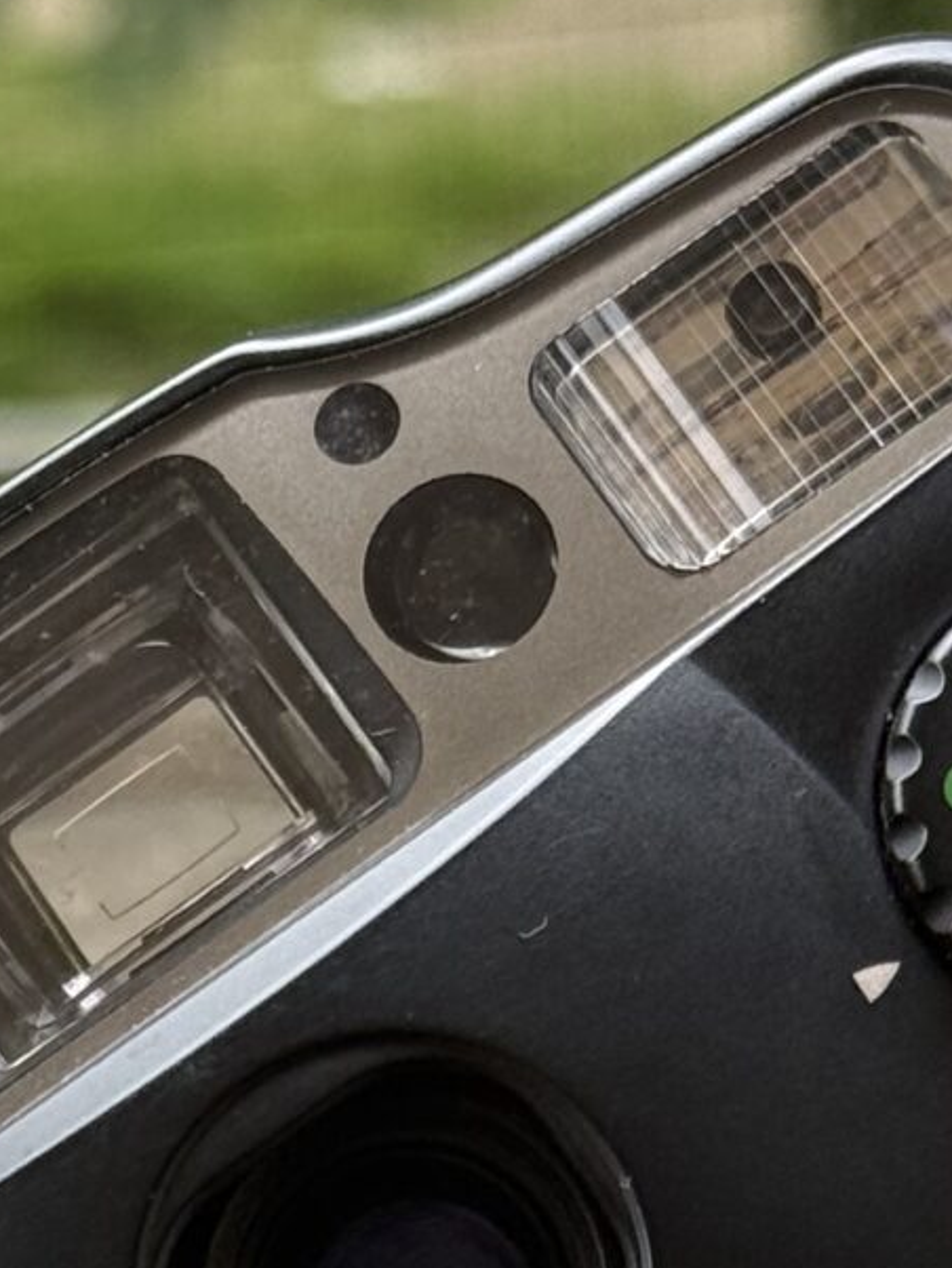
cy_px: 1249
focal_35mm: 204
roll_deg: +2.5
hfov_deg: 7.3
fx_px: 7475
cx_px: 246
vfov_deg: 9.6
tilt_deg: -24.9
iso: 64
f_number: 1.78
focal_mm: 6.76
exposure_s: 1/719
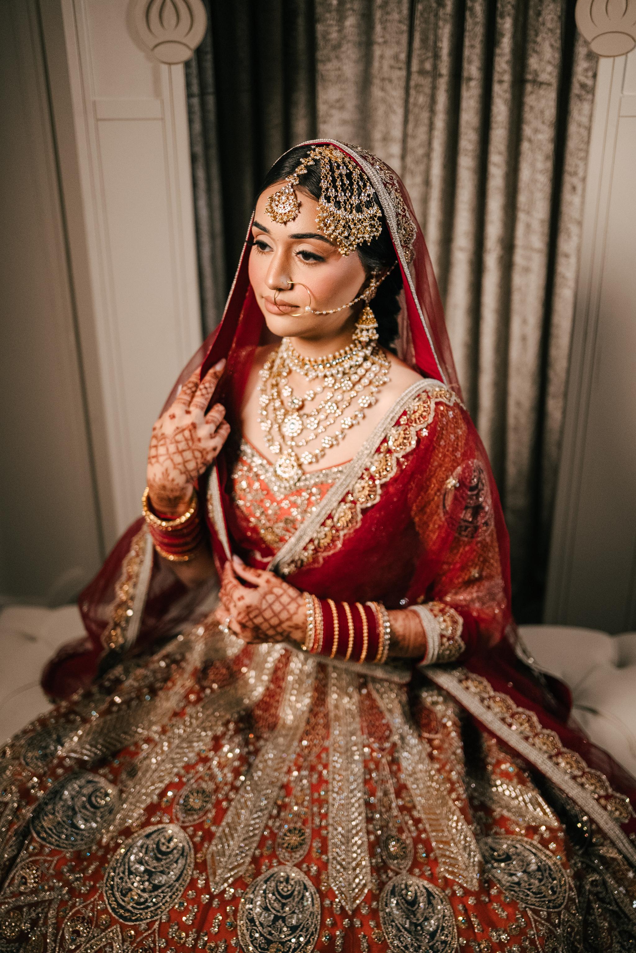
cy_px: 476
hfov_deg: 37.9
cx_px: 318
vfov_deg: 54.4
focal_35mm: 35
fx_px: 927
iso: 1000
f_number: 1.8
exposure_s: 1/320
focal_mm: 35
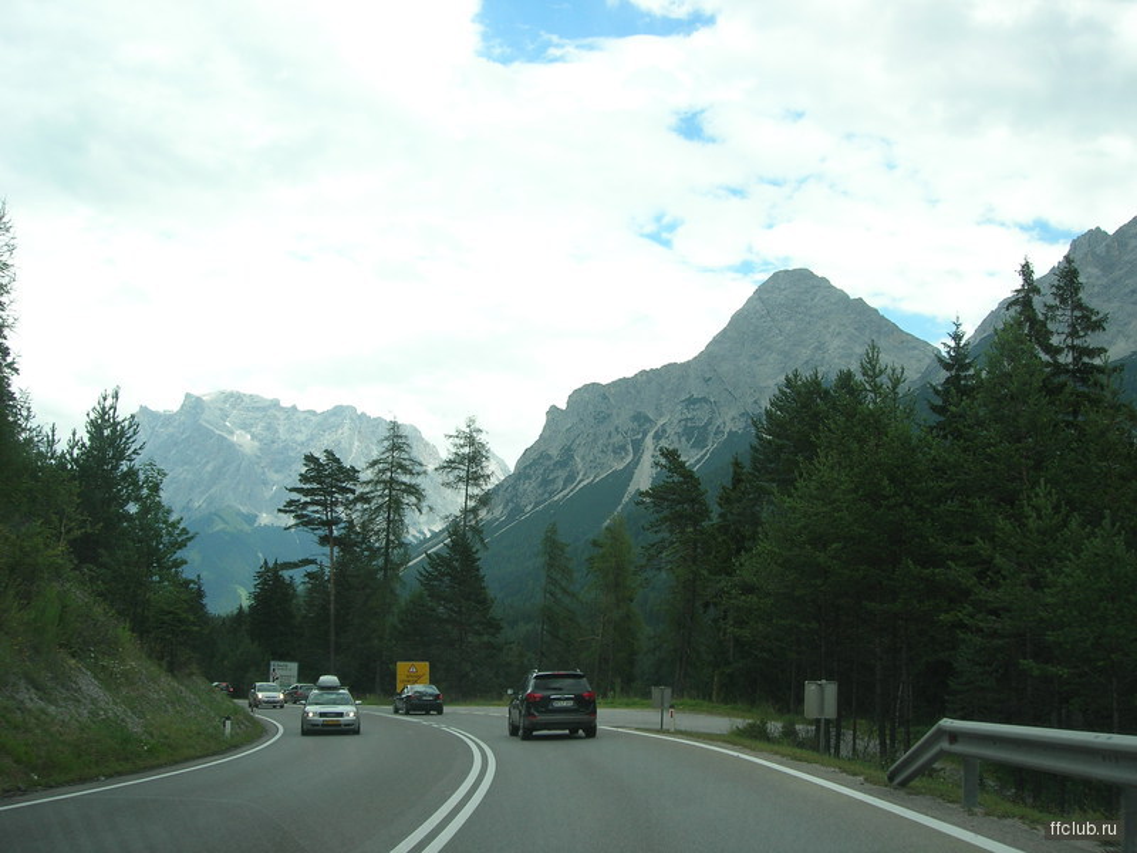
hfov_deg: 49.0
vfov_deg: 37.7
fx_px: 1248
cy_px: 426
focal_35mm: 38
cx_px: 568
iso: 64
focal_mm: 7.8
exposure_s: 1/249
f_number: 4.8
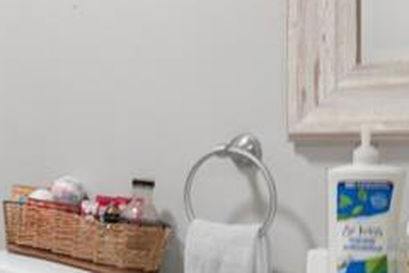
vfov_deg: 21.2
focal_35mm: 64
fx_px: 727
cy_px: 135
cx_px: -172
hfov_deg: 25.3
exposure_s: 1/6
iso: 250
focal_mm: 10
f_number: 7.1
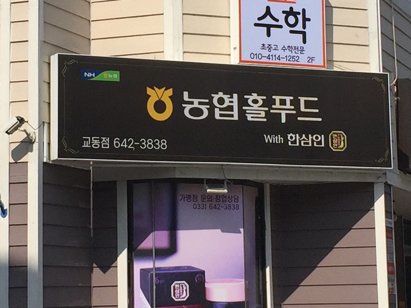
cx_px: 163
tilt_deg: +8.9
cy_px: 85
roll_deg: +0.0
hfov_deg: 16.7
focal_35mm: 118
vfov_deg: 12.5
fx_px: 1401
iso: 32
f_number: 2.2
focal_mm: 4.15
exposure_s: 1/3968
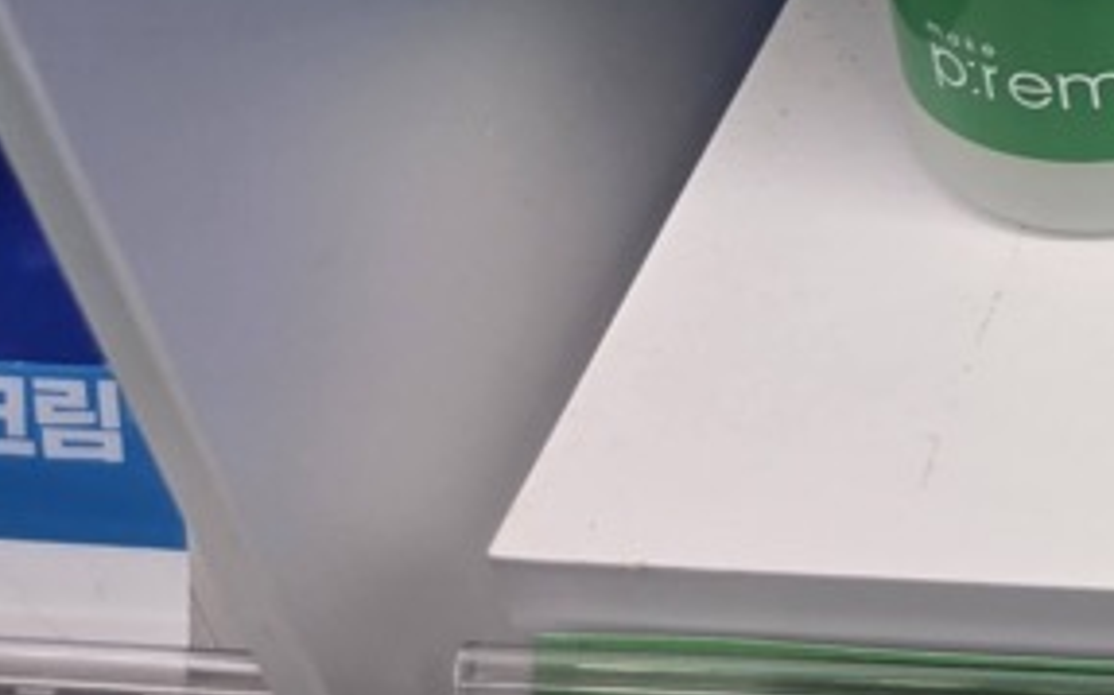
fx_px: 2640
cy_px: -175
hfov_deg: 19.0
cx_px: 1921
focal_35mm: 87
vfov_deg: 14.4
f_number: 1.8
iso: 25
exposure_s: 1/120
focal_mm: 5.4
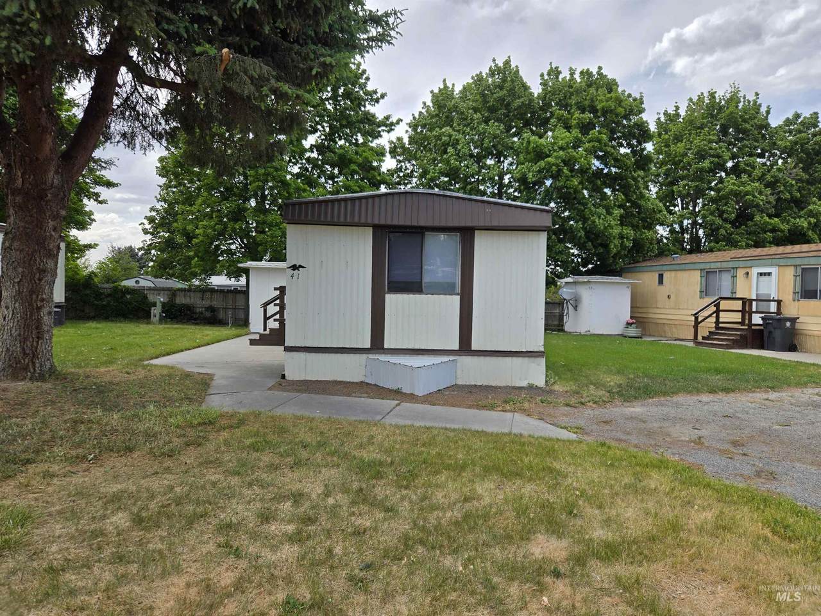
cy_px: 308
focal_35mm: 23
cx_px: 410
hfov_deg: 73.9
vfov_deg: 58.9
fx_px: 545
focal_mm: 5.4
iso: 25
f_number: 1.8
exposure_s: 1/1414
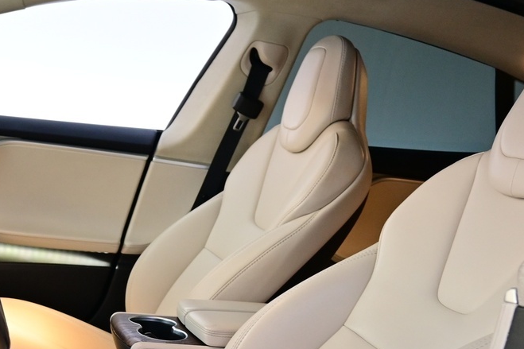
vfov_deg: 22.2
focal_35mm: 59
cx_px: 171
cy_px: 337
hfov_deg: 33.6
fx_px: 859
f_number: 3.5
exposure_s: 1/25
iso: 720
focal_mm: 16
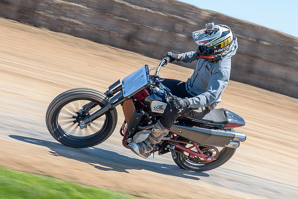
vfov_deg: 12.6
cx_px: 160
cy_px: 96
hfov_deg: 18.8
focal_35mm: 108
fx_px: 898
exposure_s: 1/160
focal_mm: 70
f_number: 8
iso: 100
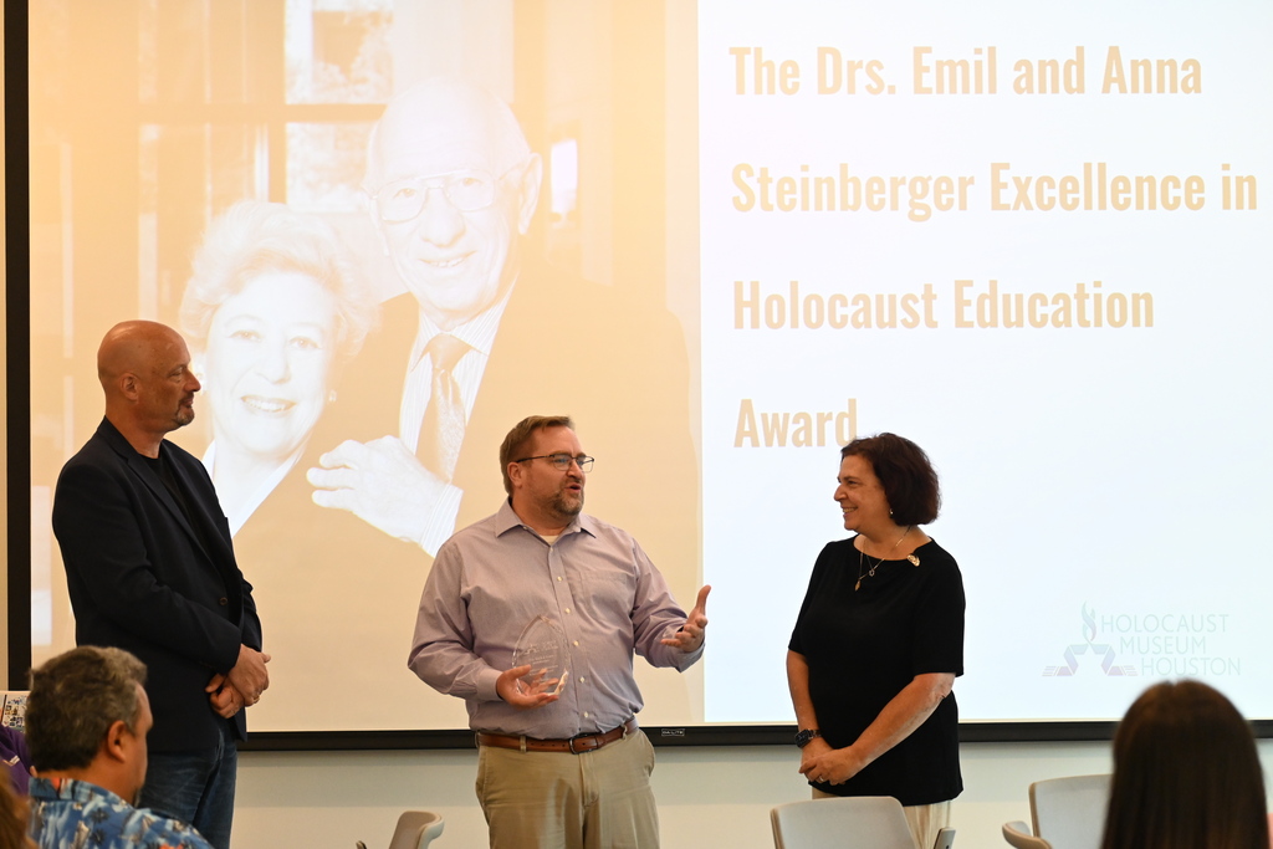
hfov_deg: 18.9
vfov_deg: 12.7
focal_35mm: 108
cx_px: 636
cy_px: 424
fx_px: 3819
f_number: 4.8
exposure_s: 1/125
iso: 1800
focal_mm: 72
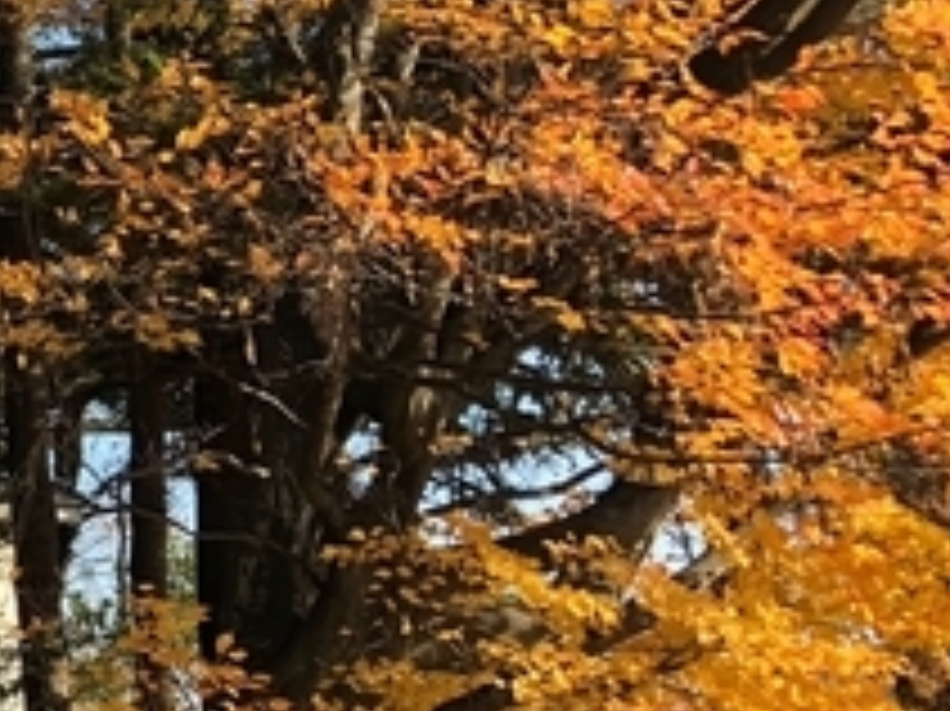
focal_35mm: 106
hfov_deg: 16.4
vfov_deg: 13.9
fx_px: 2907
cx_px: -612
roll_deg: +1.1
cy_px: 315
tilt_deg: +8.0
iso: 20
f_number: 1.8
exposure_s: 1/284
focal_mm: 4
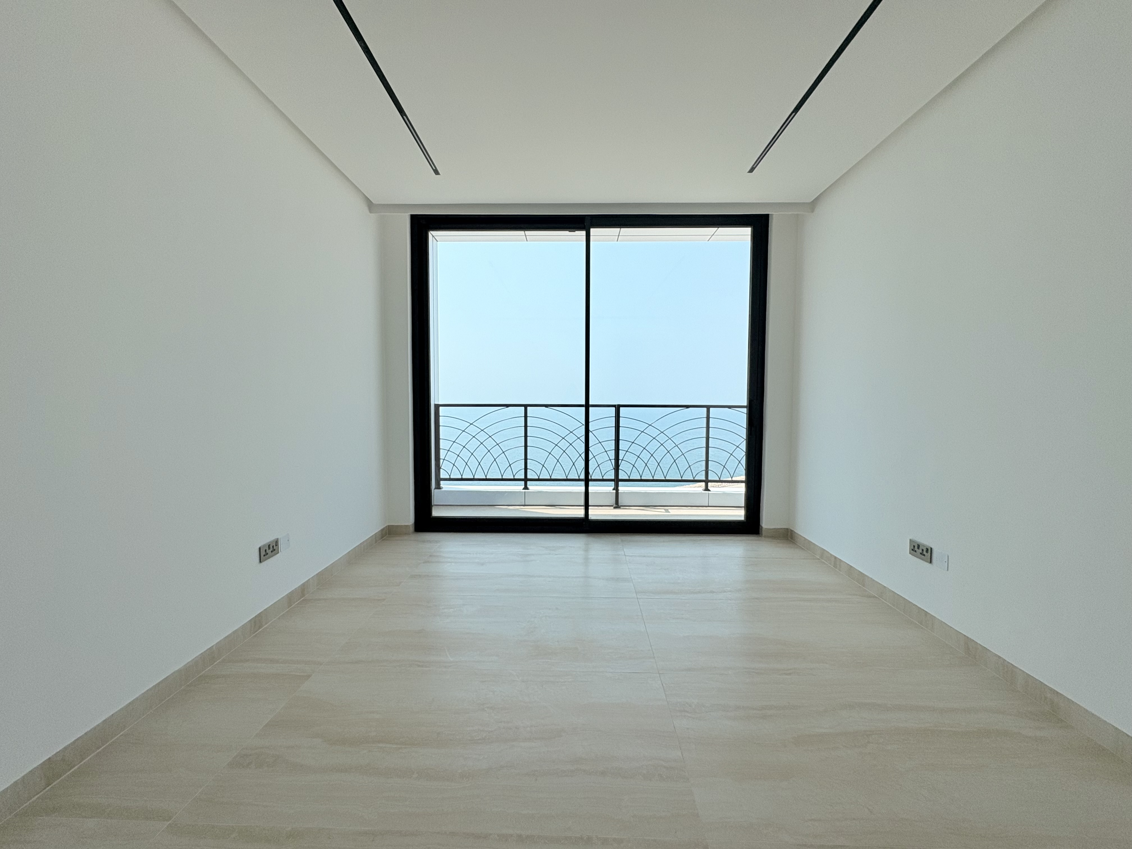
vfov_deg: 85.7
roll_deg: -0.2
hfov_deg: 102.1
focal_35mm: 14
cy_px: 424
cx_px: 566
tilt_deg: -2.8
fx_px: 458
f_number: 2.2
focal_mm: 2.22
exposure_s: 1/921
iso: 40
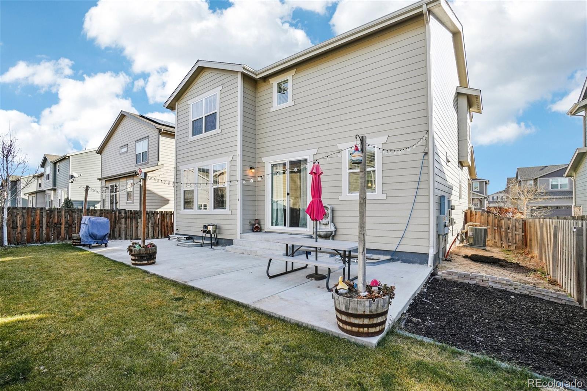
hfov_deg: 100.4
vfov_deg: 77.3
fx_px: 245
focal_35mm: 15
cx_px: 294
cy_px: 196
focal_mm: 10
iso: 400
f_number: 8
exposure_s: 1/400
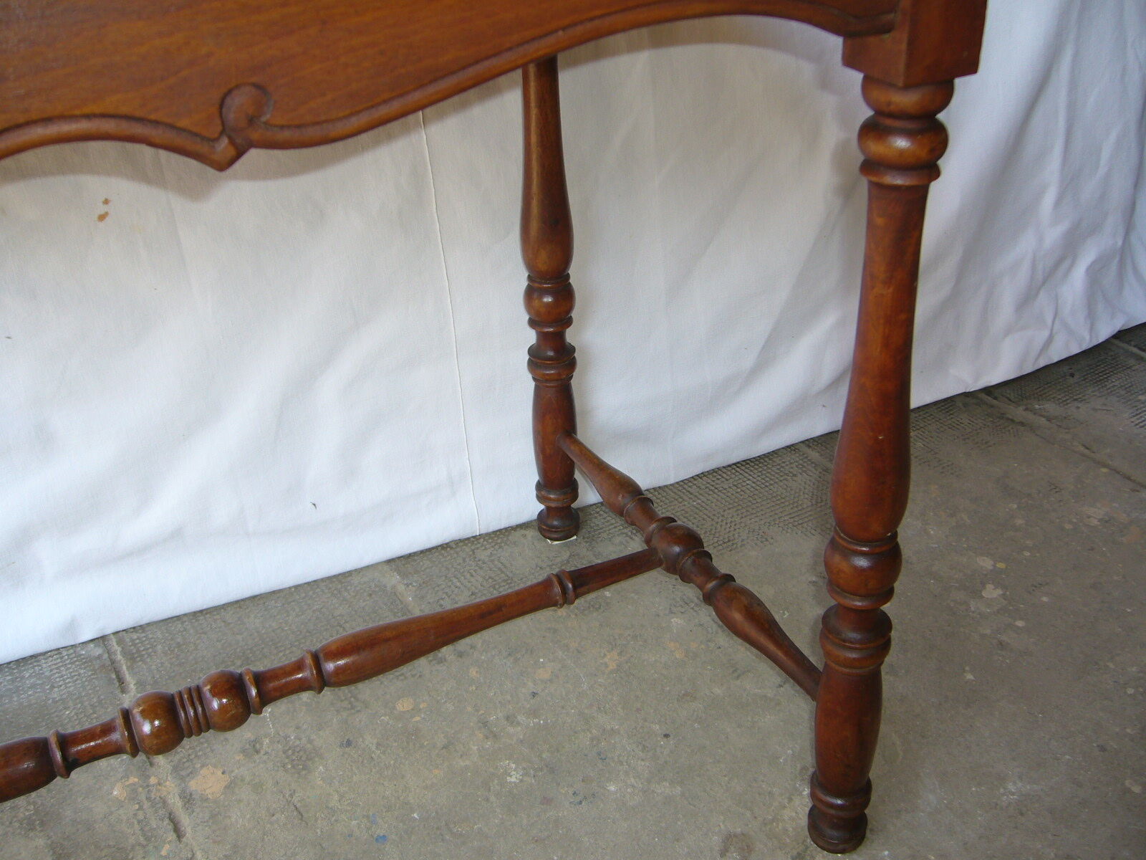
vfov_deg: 40.7
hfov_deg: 52.6
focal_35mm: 35
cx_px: 573
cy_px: 430
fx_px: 1159
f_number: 2.8
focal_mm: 5.8
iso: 80
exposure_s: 1/60
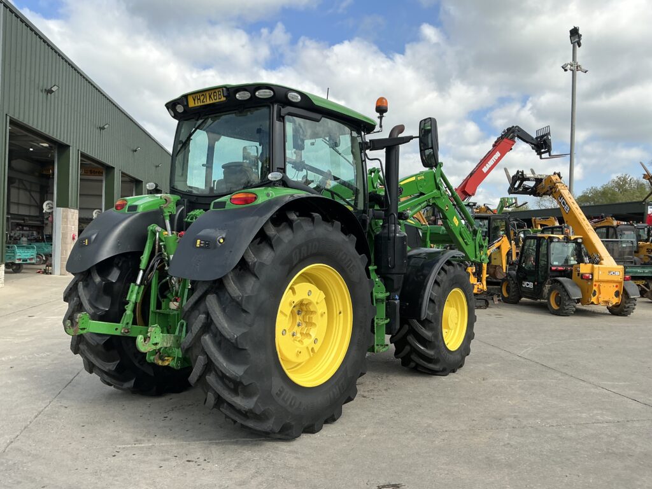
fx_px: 527
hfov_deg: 63.4
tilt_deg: +1.9
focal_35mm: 28
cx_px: 326
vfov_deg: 49.7
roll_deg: -1.8
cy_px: 244
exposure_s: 1/1412
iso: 25
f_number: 1.8
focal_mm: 3
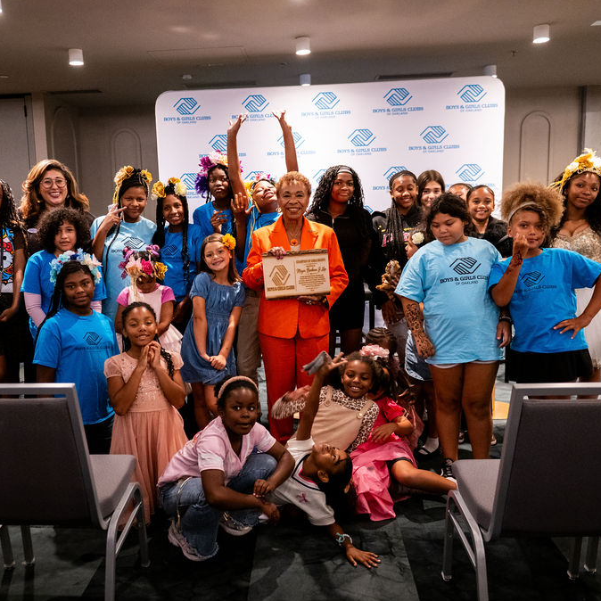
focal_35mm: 31
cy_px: 303
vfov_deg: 52.5
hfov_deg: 52.3
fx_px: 609
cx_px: 254
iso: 2500
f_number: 2.8
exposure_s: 1/100
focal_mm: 24
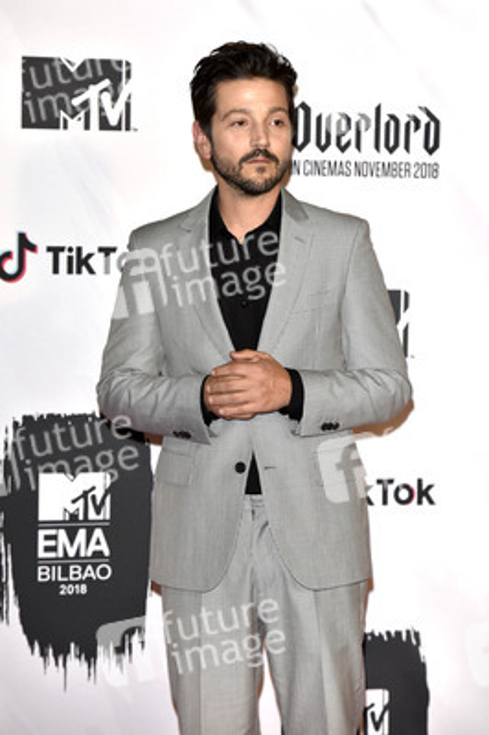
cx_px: 244
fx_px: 3163
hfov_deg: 8.8
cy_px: 368
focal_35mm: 155
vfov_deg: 13.3
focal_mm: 155
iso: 2000
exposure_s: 1/250
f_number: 5
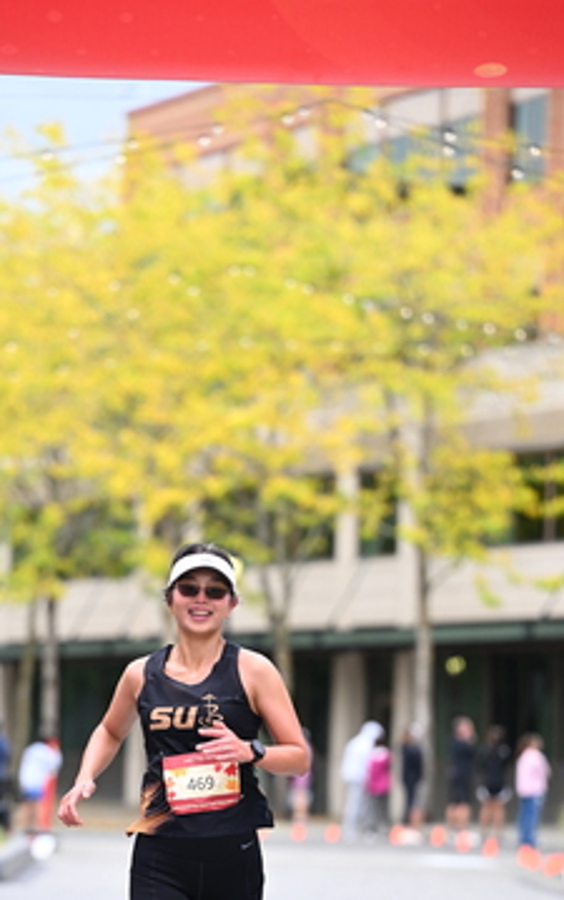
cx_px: 209
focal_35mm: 195
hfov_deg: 6.7
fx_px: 4786
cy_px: 682
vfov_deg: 10.7
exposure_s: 1/2000
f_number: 2.8
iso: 1000
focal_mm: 125
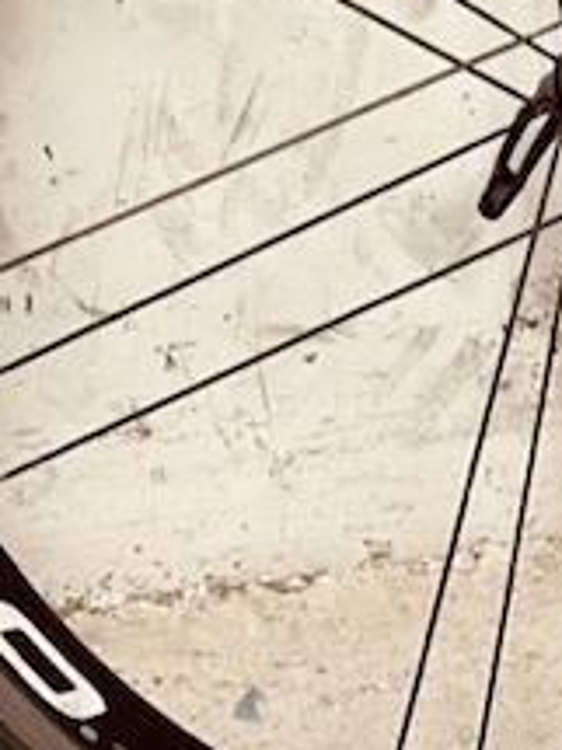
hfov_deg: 15.1
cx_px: 447
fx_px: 2102
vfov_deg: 19.9
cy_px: 75
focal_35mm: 97
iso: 250
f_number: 1.6
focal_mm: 5.1
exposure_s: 1/60
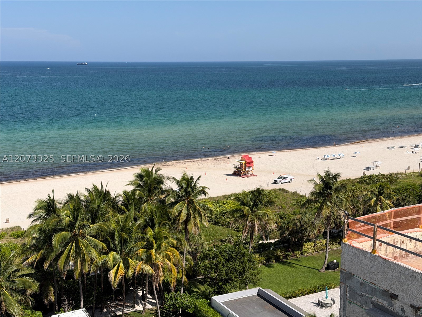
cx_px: 211
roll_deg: +0.1
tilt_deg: -9.7
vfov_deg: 30.3
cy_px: 158
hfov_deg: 39.7
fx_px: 585
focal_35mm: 48
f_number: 1.78
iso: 64
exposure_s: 1/5587
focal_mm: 6.76
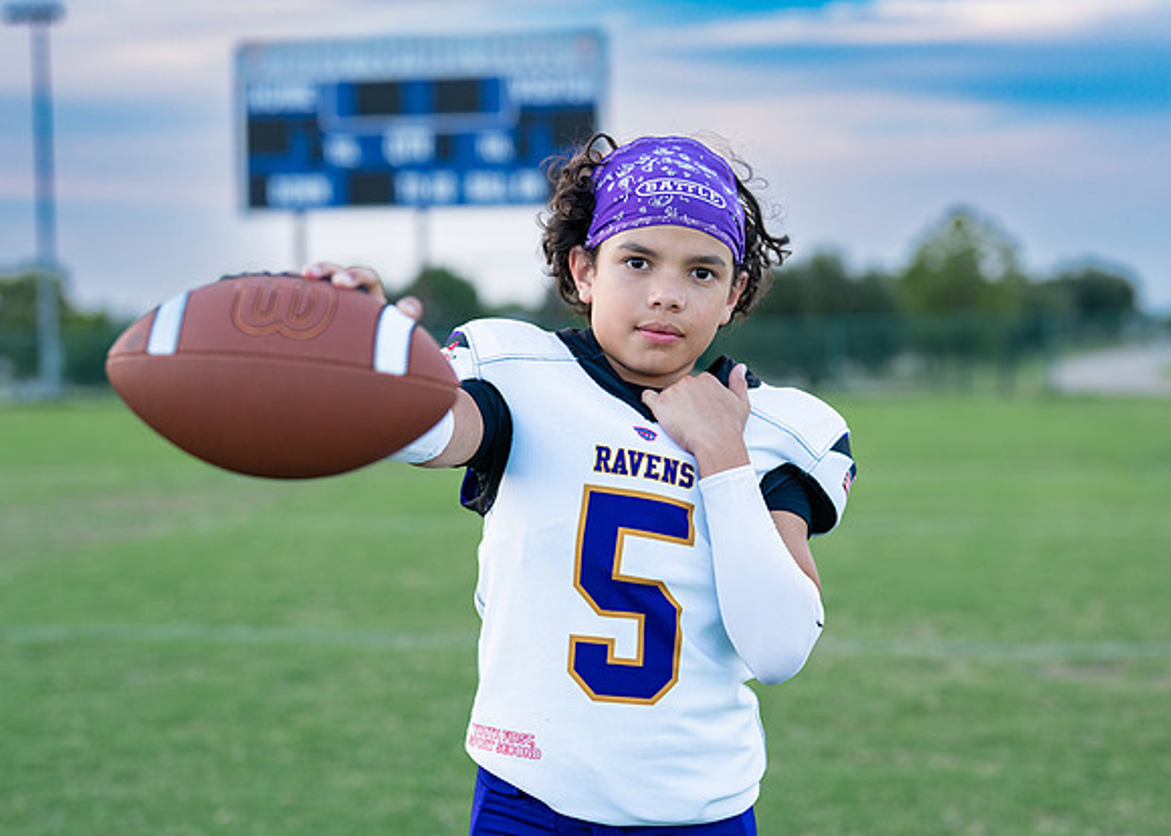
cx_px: 658
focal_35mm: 67
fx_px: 2219
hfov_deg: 29.5
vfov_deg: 21.3
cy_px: 448
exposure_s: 1/400
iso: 160
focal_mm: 50
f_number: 2
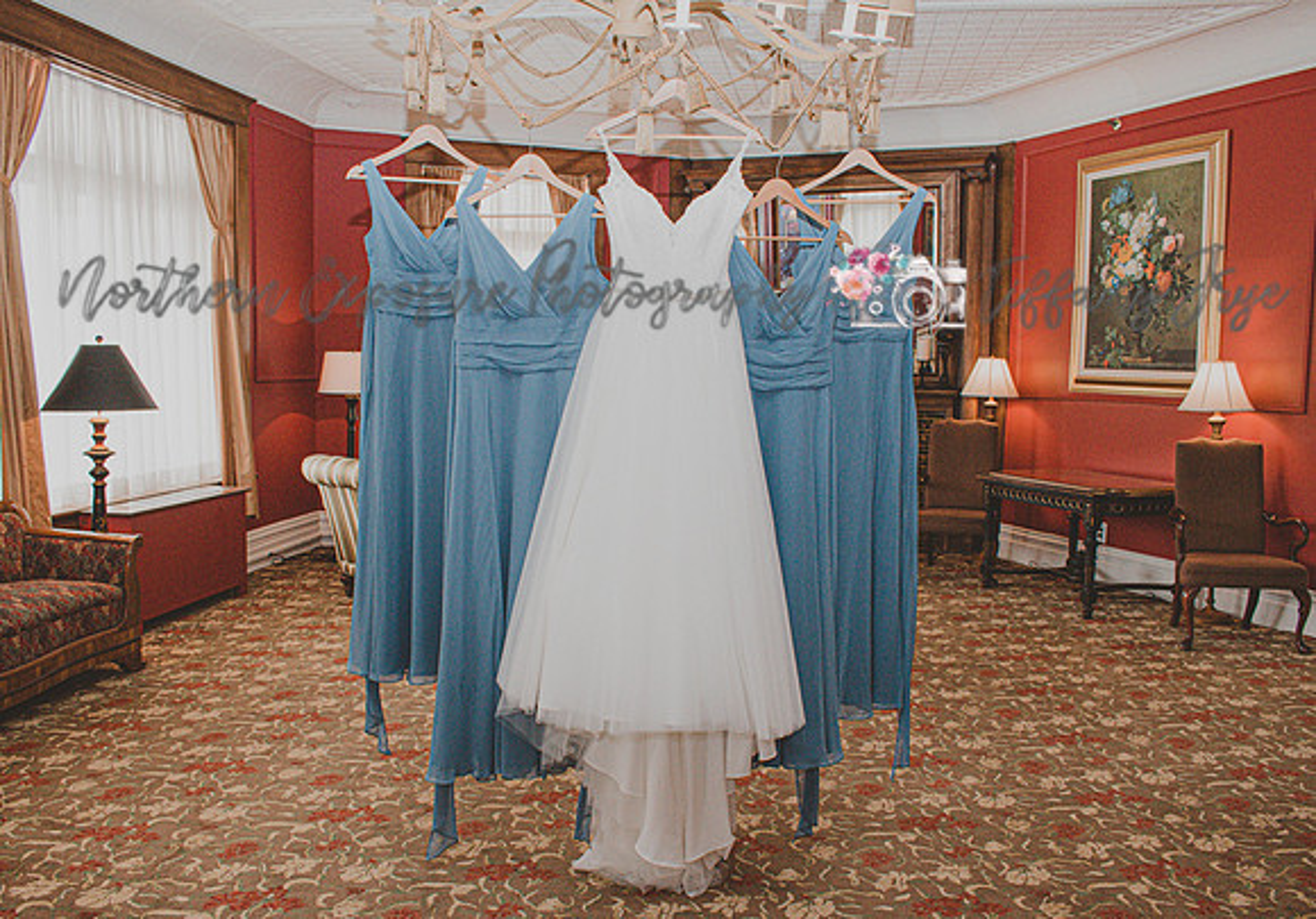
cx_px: 639
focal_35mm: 30
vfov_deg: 45.0
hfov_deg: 61.4
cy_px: 493
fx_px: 1109
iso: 800
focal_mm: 18
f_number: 5.6
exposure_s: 1/125
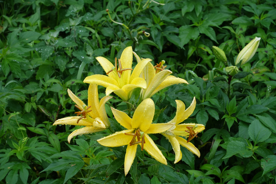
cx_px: 138
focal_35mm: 70
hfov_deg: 28.8
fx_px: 537
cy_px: 92
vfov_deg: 19.5
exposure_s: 1/125
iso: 125
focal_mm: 25.7
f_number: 5.6
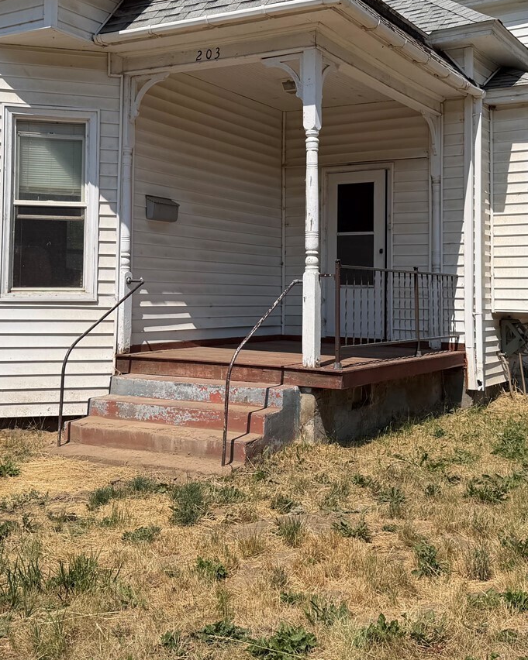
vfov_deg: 41.8
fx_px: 860
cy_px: 255
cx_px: 268
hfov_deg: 34.1
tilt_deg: +3.6
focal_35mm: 44
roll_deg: -0.7
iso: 80
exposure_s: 1/8130
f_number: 1.78
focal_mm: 6.76
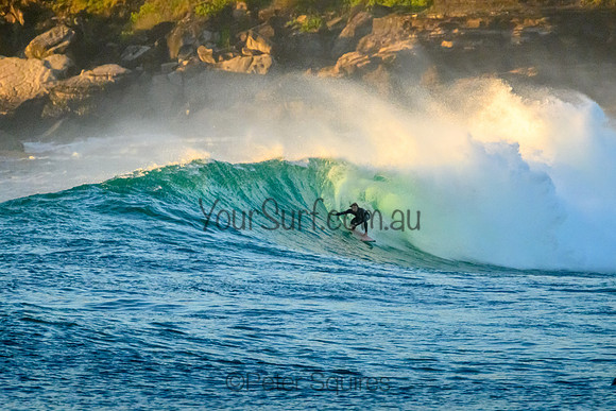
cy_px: 201
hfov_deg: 1.9
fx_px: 18803
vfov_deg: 1.3
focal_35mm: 1099
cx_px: 340
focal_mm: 800
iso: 5600
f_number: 11
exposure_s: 1/2000
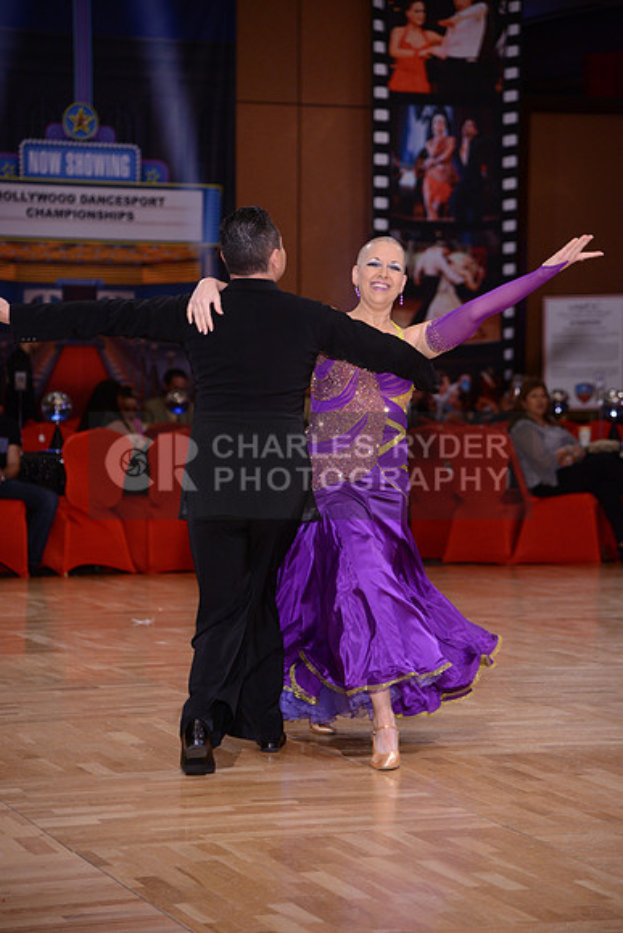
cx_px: 312
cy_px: 466
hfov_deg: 14.0
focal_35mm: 98
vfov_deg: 20.8
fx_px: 2542
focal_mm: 98
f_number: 4
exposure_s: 1/250
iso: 1600
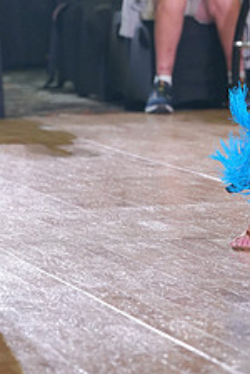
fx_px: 3281
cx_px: -46
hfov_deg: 4.4
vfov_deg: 6.5
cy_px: -86
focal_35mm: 315
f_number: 4
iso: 2500
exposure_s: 1/400
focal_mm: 122
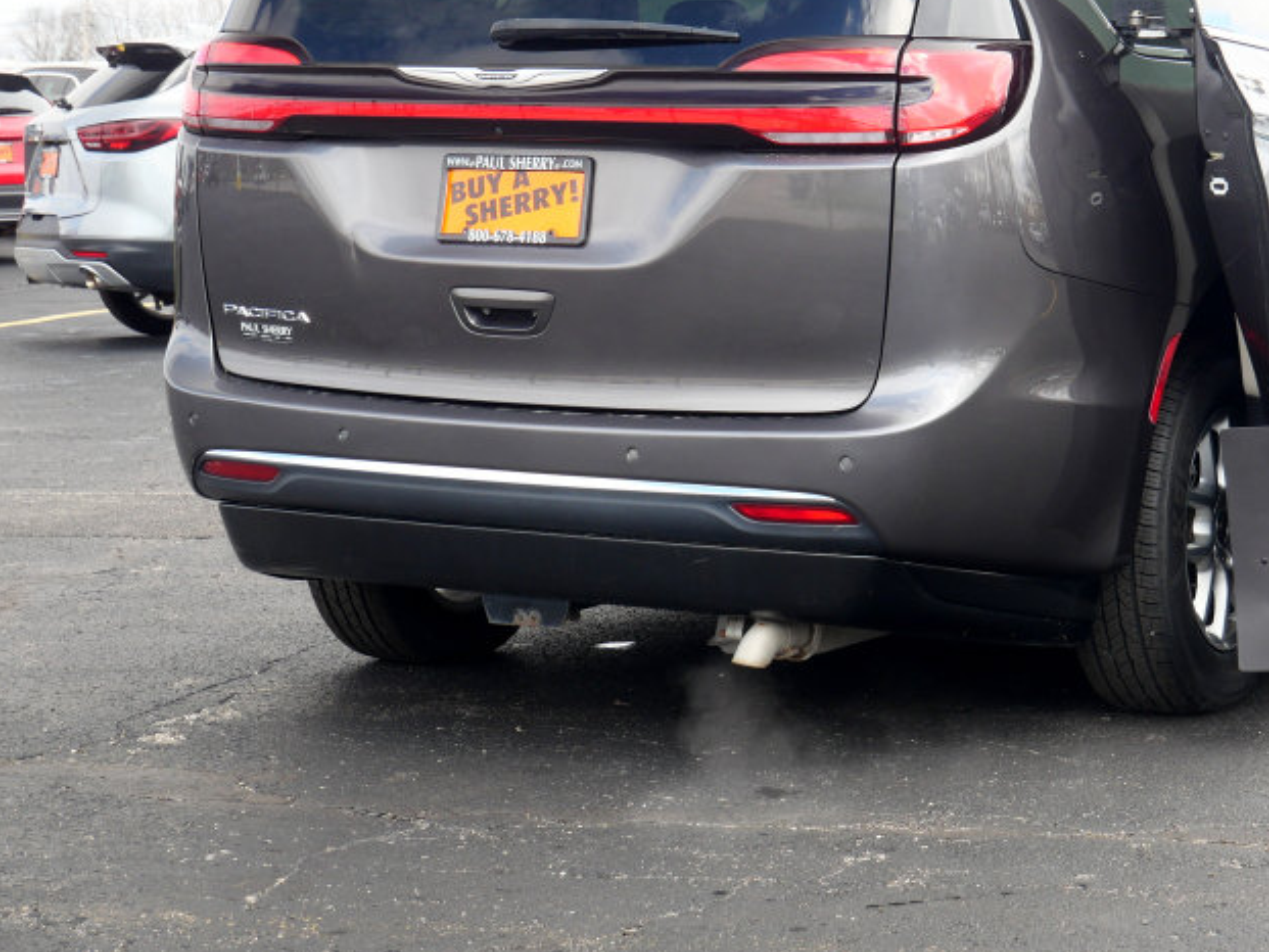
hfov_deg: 21.8
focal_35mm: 89
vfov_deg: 16.5
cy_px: 247
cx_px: 977
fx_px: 3263
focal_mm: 27
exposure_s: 1/100
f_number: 4.6
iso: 200
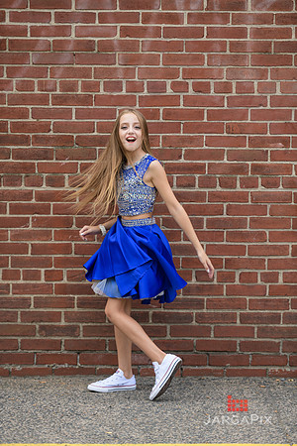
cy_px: 223
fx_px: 1794
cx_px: 148
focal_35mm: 145
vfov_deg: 14.2
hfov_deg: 9.5
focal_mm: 145
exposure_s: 1/1000
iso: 200
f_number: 3.2
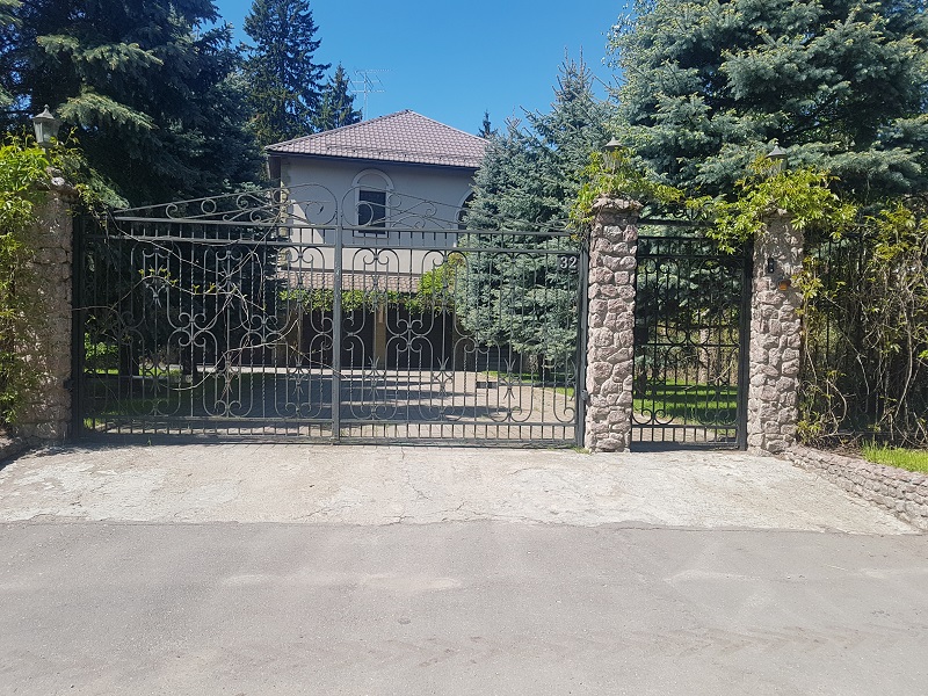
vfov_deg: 53.1
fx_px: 697
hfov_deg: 67.3
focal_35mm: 26
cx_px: 464
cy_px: 348
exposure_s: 1/1344
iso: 40
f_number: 1.7
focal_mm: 4.2
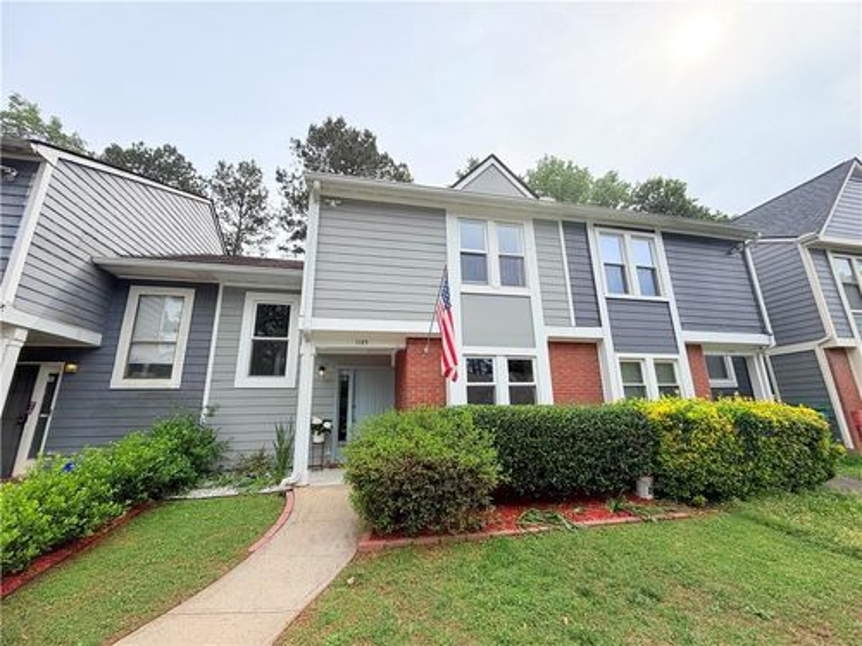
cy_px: 323
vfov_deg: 85.7
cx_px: 431
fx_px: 349
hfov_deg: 102.1
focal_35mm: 14
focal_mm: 2.22
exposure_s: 1/789
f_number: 2.2
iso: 25
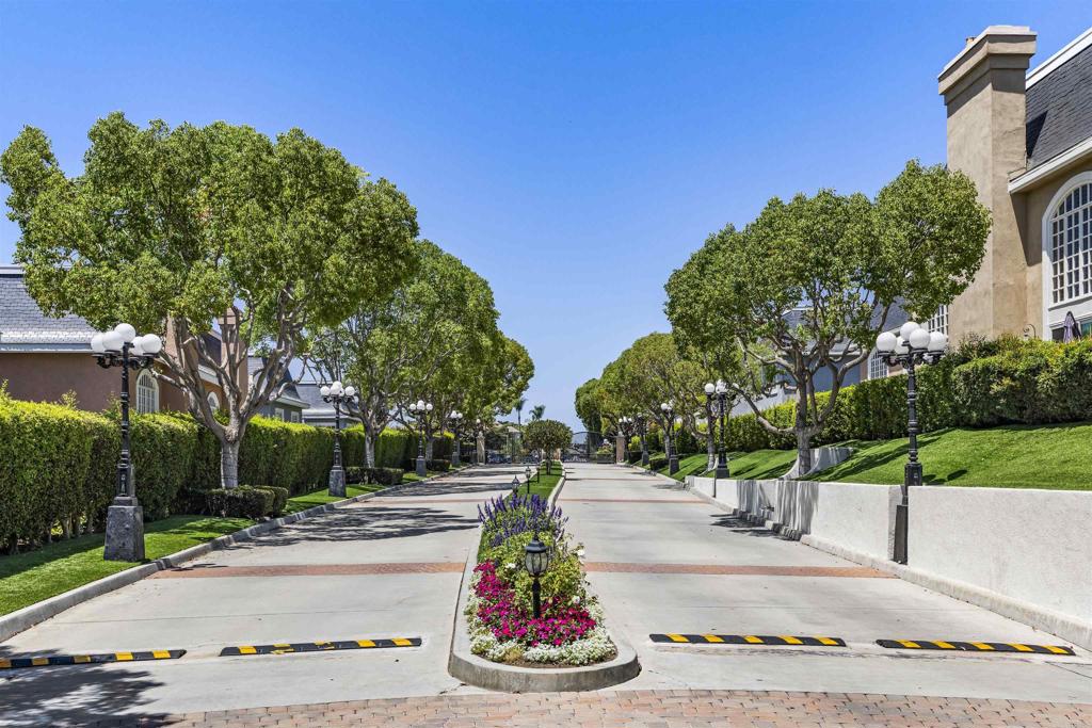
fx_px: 1031
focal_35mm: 34
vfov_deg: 38.9
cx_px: 546
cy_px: 364
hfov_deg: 55.8
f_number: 8
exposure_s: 1/1600
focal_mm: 34
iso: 500
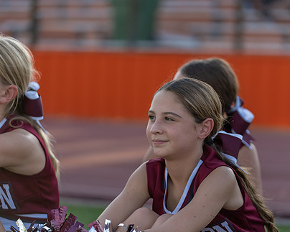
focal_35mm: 174
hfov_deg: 11.1
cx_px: 179
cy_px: 138
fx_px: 1493
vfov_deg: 8.9
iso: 100
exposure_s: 1/500
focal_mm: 129
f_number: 2.8
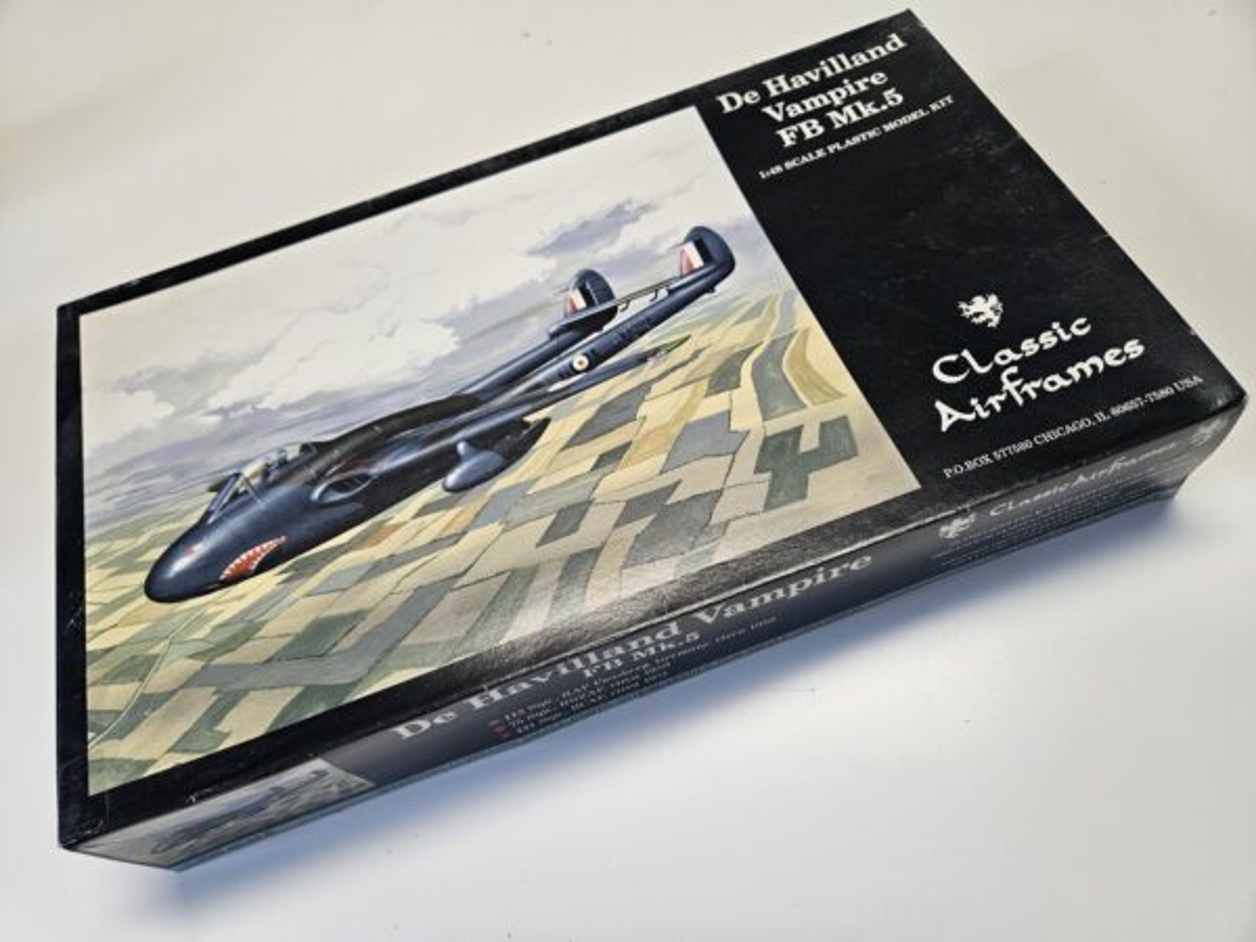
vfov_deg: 58.9
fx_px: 835
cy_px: 471
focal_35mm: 23
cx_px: 628
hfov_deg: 73.9
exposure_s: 1/120
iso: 200
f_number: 1.8
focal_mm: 5.4
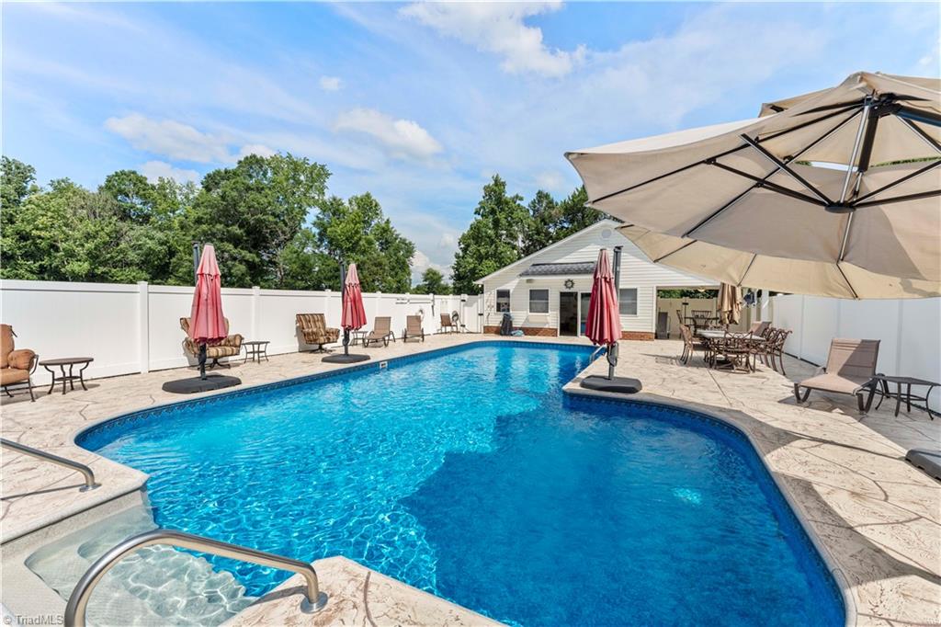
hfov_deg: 104.3
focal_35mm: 14
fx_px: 366
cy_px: 314
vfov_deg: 81.2
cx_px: 470
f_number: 8
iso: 400
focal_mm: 14
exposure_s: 1/2500
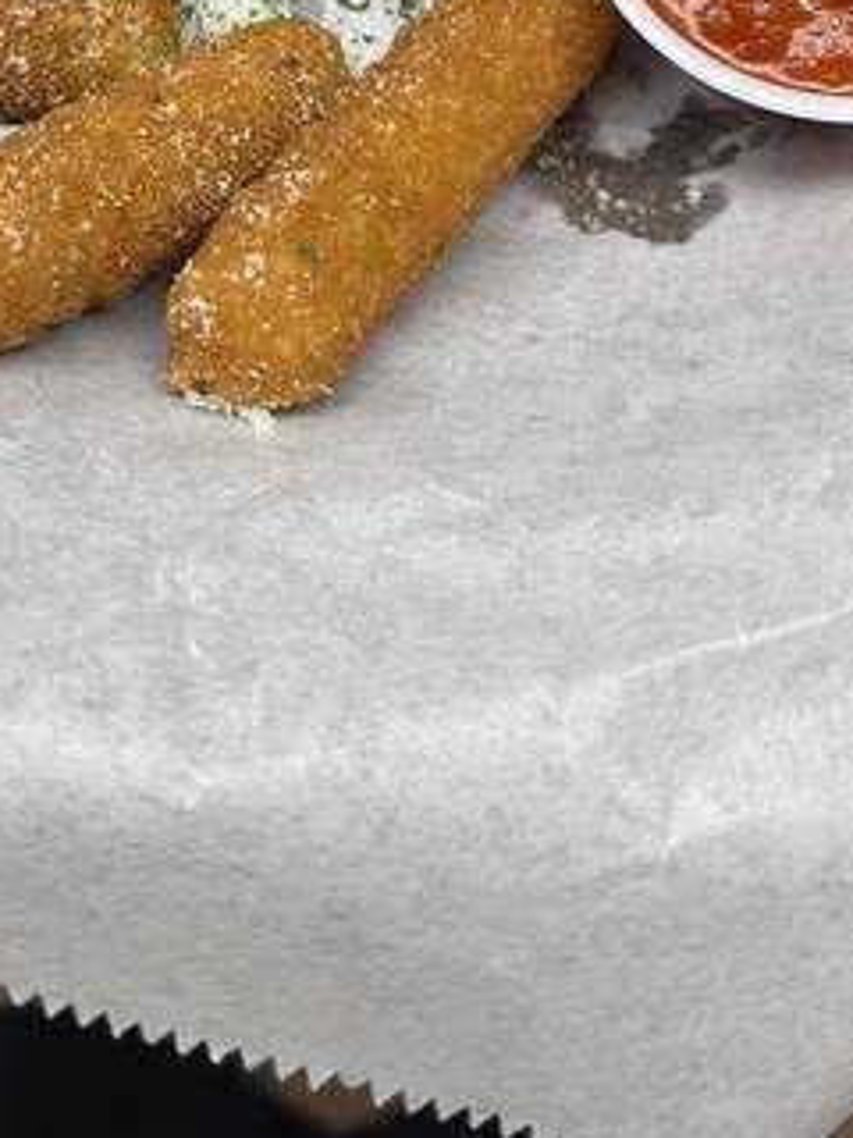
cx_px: 263
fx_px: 1807
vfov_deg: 32.8
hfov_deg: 26.4
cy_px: 66
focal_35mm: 55
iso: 125
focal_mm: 6.76
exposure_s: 1/120
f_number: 1.78
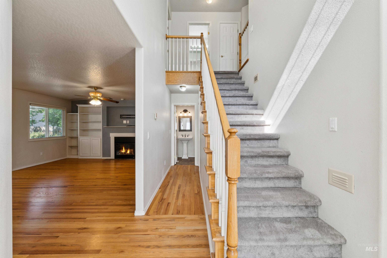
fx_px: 167
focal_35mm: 16
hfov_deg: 98.5
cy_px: 129
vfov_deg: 75.5
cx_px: 194
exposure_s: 1/15
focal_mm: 15.5
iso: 400
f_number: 13
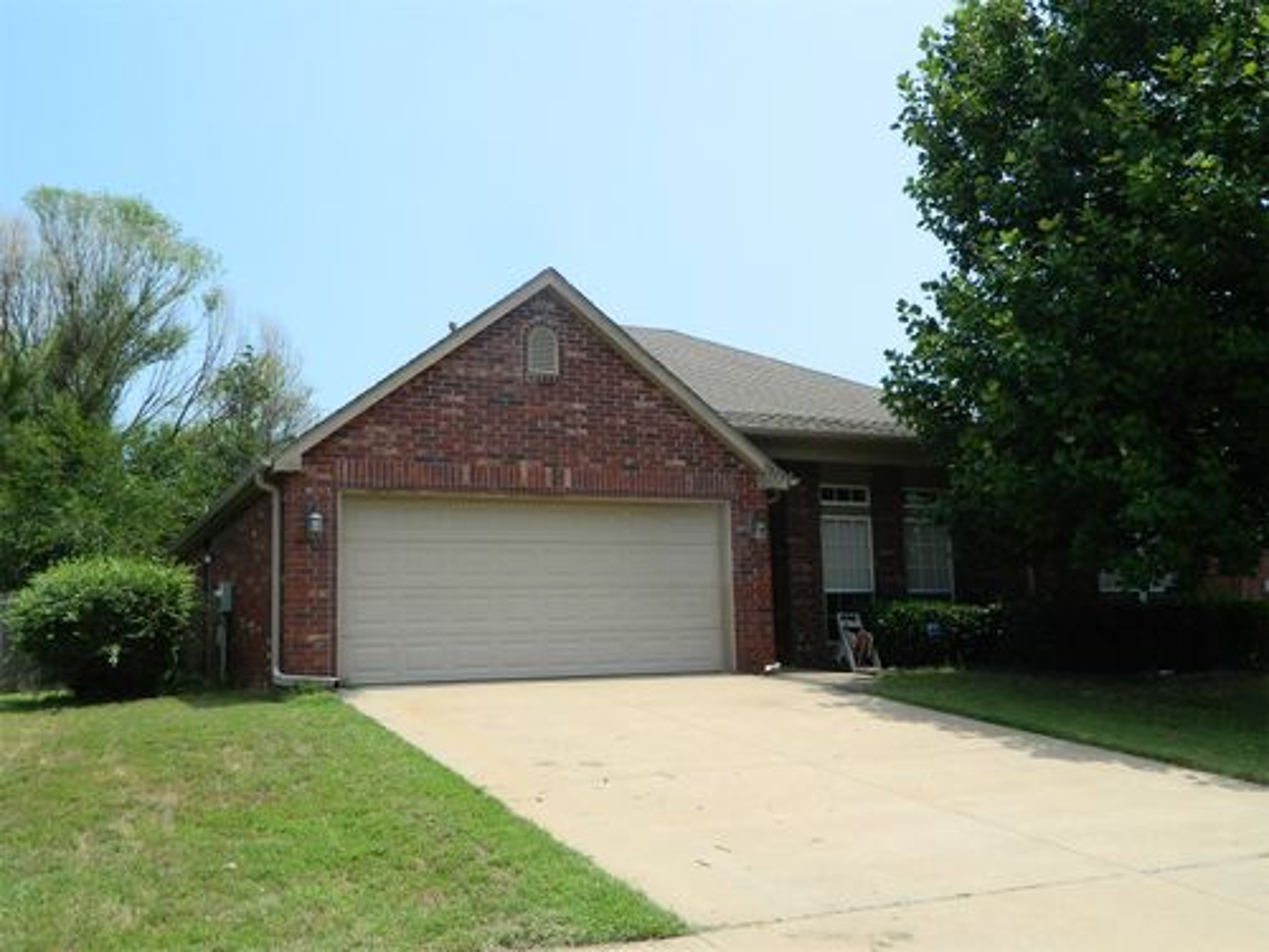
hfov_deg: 52.6
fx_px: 1283
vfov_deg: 40.7
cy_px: 476
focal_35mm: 35
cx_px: 634
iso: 80
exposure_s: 1/640
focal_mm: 6.2
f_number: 3.3
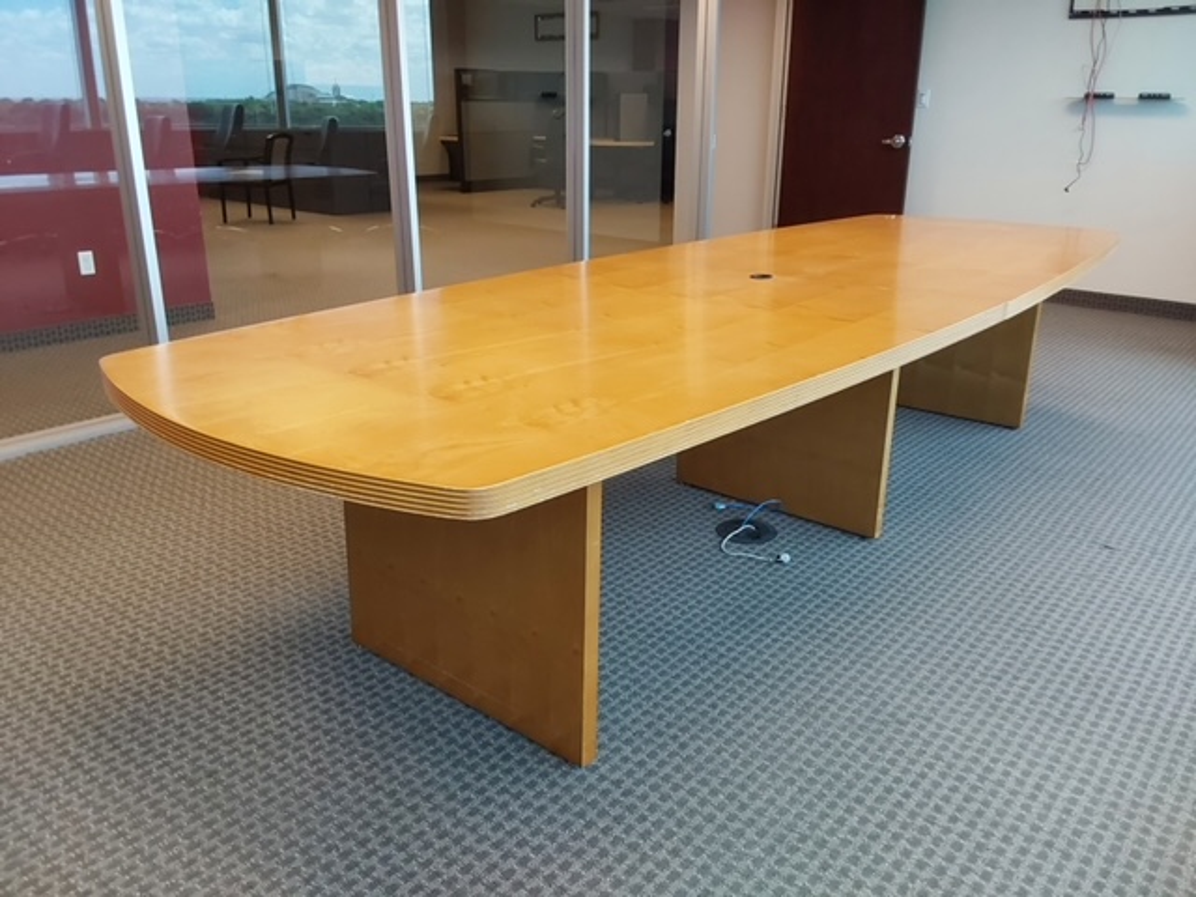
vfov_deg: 49.7
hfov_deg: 63.4
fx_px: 967
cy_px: 448
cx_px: 598
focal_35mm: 28
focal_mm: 2.91
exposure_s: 1/60
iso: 100
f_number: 1.9
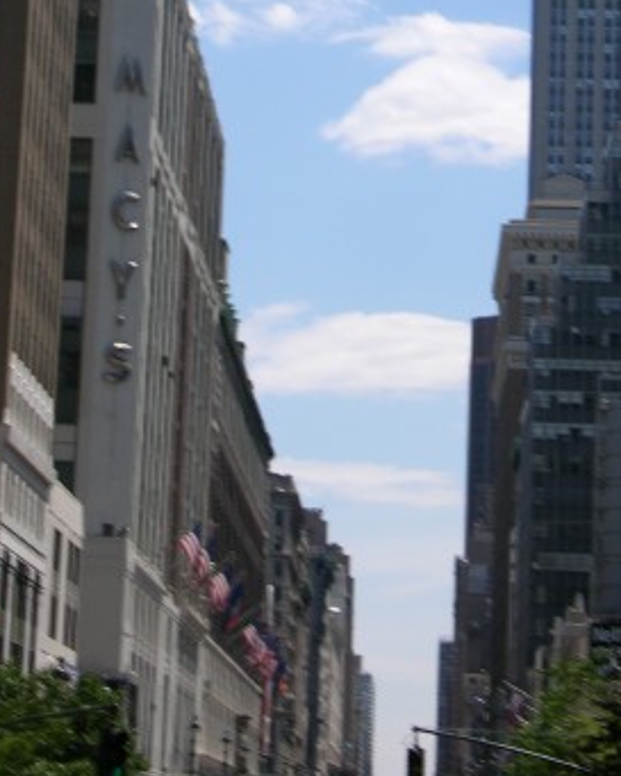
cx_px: 405
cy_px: -96
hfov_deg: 10.0
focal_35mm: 154
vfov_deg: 12.3
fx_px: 3536
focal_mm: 17.8
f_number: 5.9
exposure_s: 1/273
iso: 50
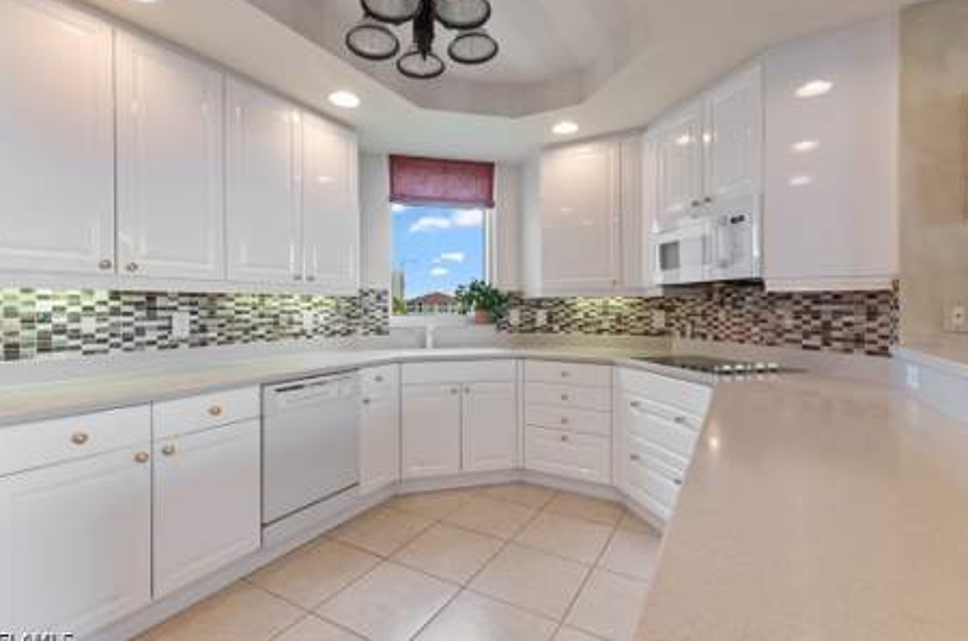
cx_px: 475
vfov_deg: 73.5
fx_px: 429
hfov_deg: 96.8
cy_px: 312
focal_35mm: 16
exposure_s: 1/10
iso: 200
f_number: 8
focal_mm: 10
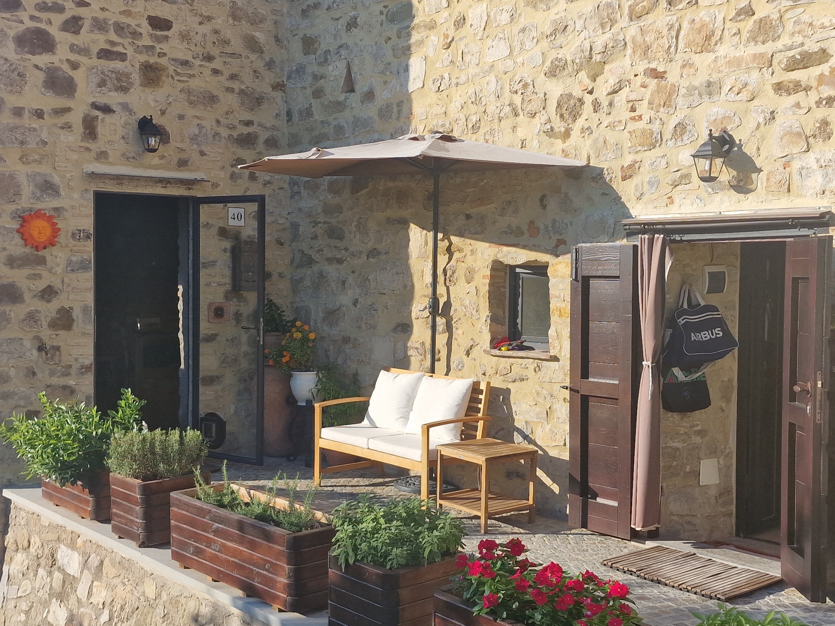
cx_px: 418
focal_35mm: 23
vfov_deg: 58.9
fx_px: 555
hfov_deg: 73.9
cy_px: 313
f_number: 1.8
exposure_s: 1/912
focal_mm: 6.4
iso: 50
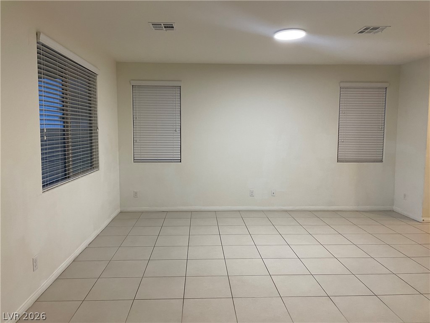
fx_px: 323
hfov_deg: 67.3
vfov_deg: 53.1
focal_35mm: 26
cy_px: 162
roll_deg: +0.3
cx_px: 215
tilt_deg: -4.4
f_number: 1.6
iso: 160
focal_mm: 4.2
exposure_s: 1/60
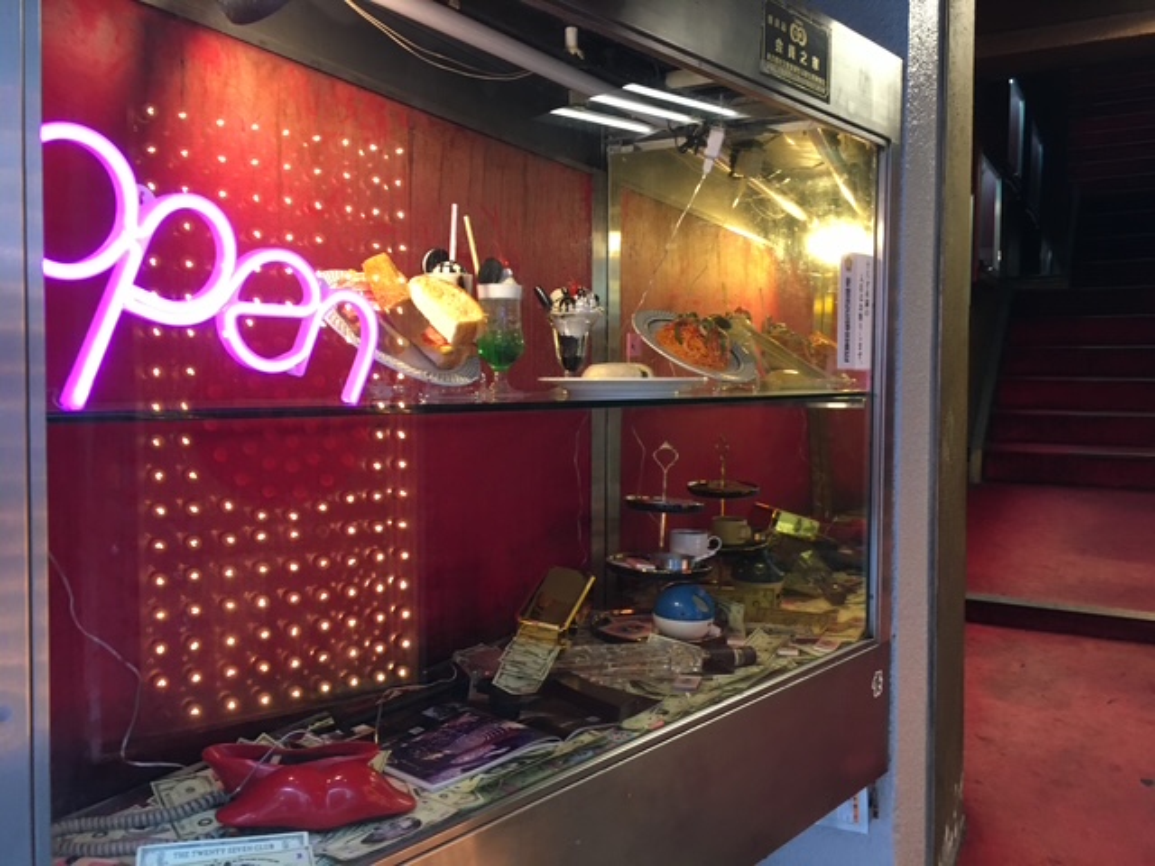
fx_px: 968
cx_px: 578
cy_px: 433
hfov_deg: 61.7
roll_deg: -0.1
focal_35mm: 29
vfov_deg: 48.2
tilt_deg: -2.8
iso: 125
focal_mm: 4.15
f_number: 2.2
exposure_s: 1/30
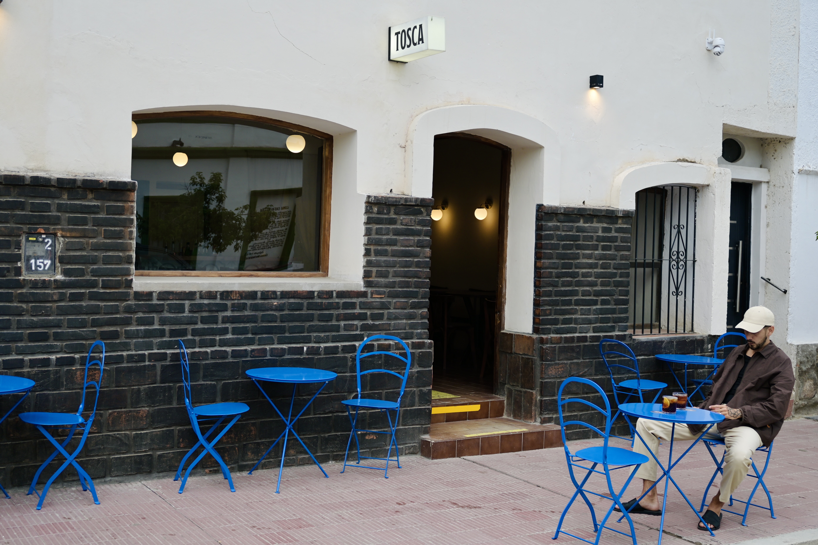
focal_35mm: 42
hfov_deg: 46.4
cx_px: 409
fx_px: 954
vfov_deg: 31.9
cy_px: 272
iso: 100
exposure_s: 1/250
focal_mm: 28
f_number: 3.2
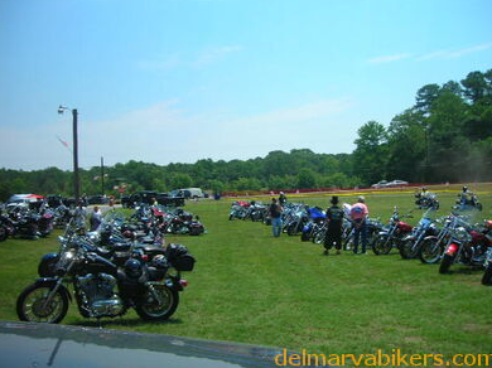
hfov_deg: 47.9
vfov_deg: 36.8
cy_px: 180
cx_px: 249
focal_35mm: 39
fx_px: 554
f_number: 6.4
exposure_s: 1/181
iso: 50
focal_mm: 6.3
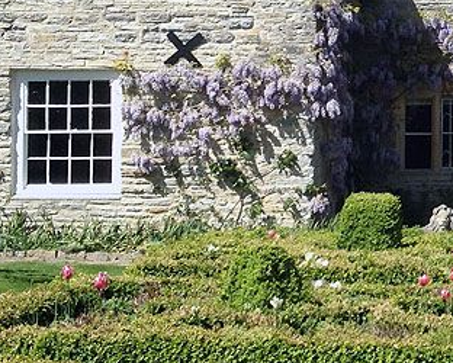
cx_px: 576
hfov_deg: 14.4
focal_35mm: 128
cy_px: 28
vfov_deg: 12.0
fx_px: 1717
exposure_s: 1/1416
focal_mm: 4.28
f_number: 2.4
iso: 50
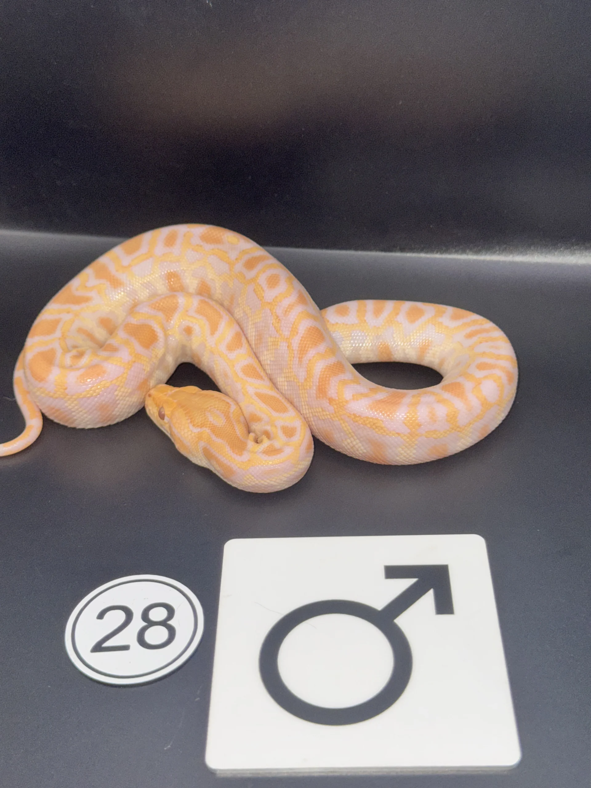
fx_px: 1093
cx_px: 296
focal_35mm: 48
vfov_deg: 39.7
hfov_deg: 30.3
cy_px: 394
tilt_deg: -40.5
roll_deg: +1.7
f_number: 1.78
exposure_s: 1/241
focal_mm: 6.76
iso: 50
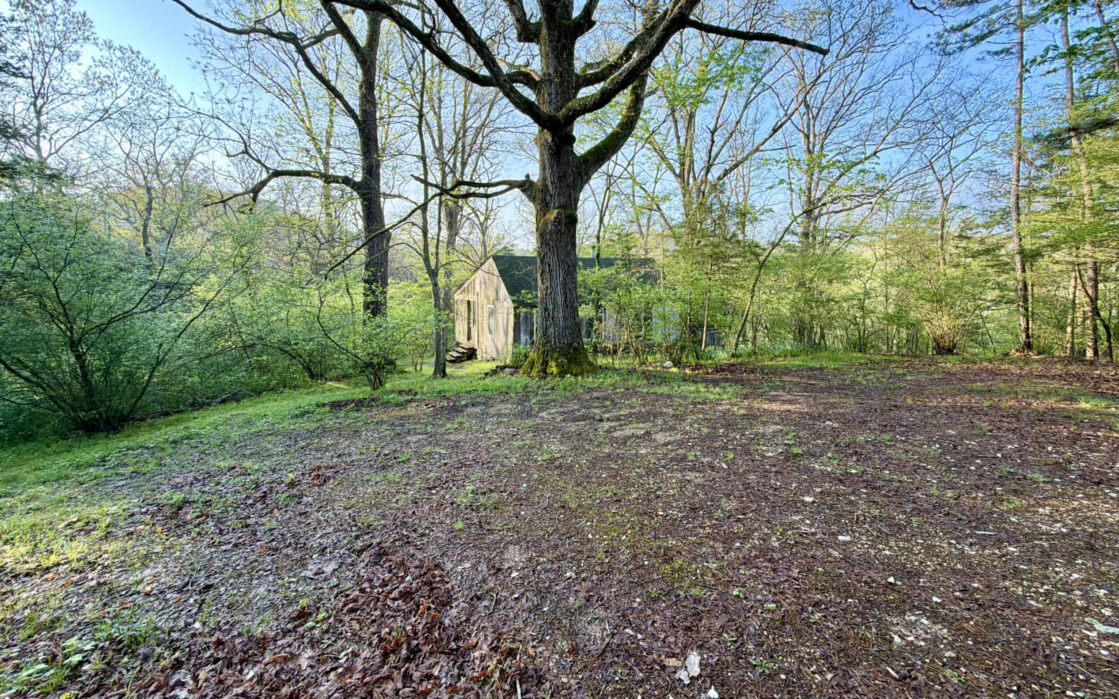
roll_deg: -0.2
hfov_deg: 101.5
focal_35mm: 15
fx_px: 457
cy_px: 287
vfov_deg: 74.1
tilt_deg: -1.3
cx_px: 564
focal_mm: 2.22
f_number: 2.2
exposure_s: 1/121
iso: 80
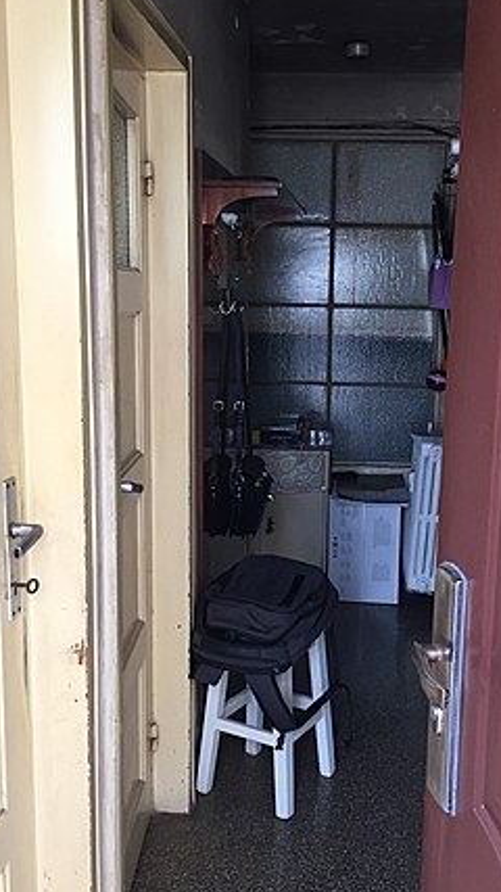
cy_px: 464
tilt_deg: -9.7
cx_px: 300
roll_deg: -0.5
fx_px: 874
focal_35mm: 37
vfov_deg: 54.0
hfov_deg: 31.9
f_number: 2.2
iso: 50
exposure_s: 1/33
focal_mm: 4.15
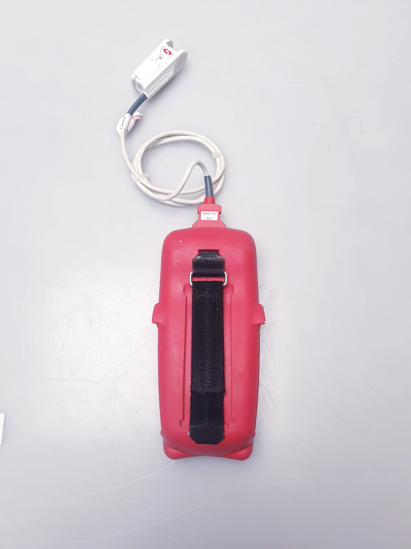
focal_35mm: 26
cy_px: 274
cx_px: 206
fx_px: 412
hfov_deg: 53.1
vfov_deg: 67.3
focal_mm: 4.3
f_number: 2.4
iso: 50
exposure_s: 1/50
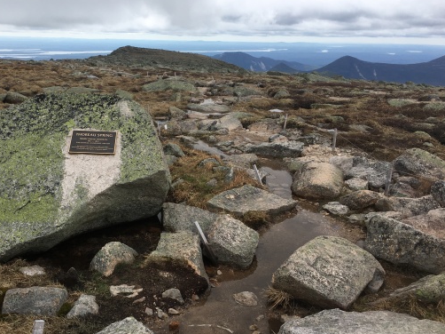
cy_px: 187
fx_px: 475
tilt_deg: -16.9
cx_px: 173
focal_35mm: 37
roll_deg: -1.2
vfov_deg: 38.6
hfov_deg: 49.8
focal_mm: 4.15
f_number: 2.2
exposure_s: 1/1261
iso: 25
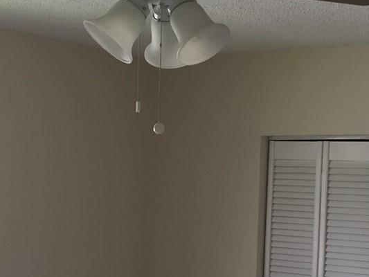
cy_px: 303
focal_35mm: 87
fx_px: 928
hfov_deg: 22.2
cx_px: 288
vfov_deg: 16.5
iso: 40
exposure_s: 1/120
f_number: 2.2
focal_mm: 4.15
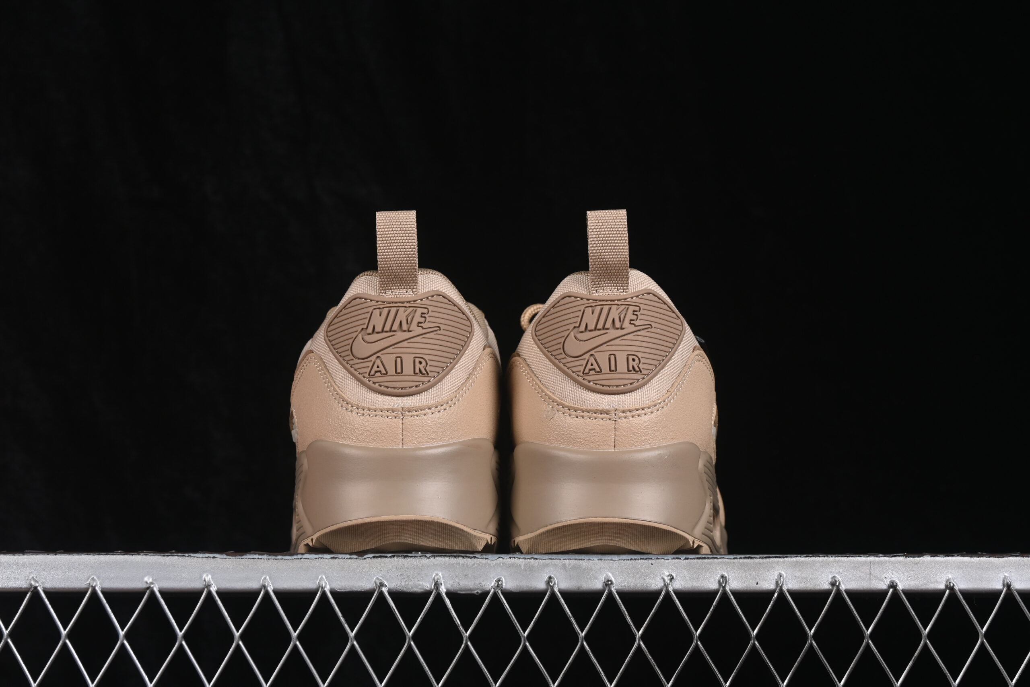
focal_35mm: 75
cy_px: 344
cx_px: 515
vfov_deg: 18.2
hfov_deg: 27.0
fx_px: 2146
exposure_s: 1/80
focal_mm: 50
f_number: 8
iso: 160
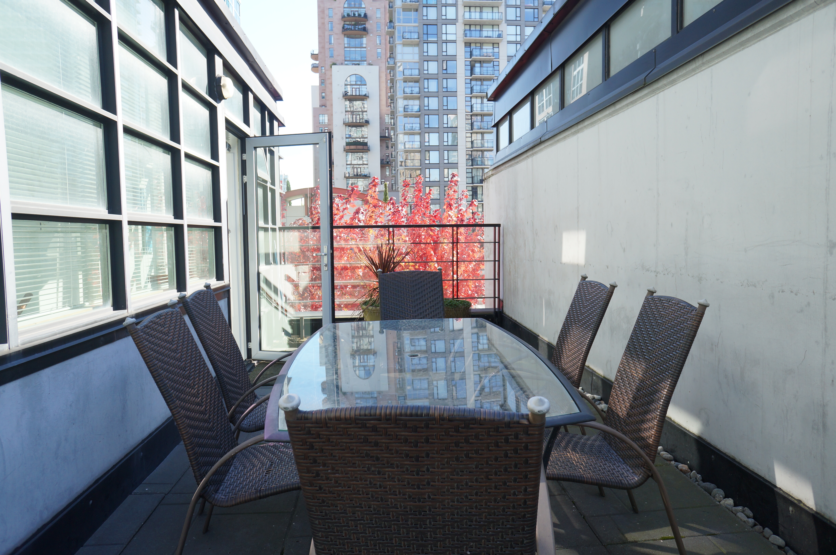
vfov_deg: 53.0
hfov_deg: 73.8
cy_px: 278
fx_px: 557
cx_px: 418
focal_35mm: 24
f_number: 6.3
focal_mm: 16
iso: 200
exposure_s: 1/160
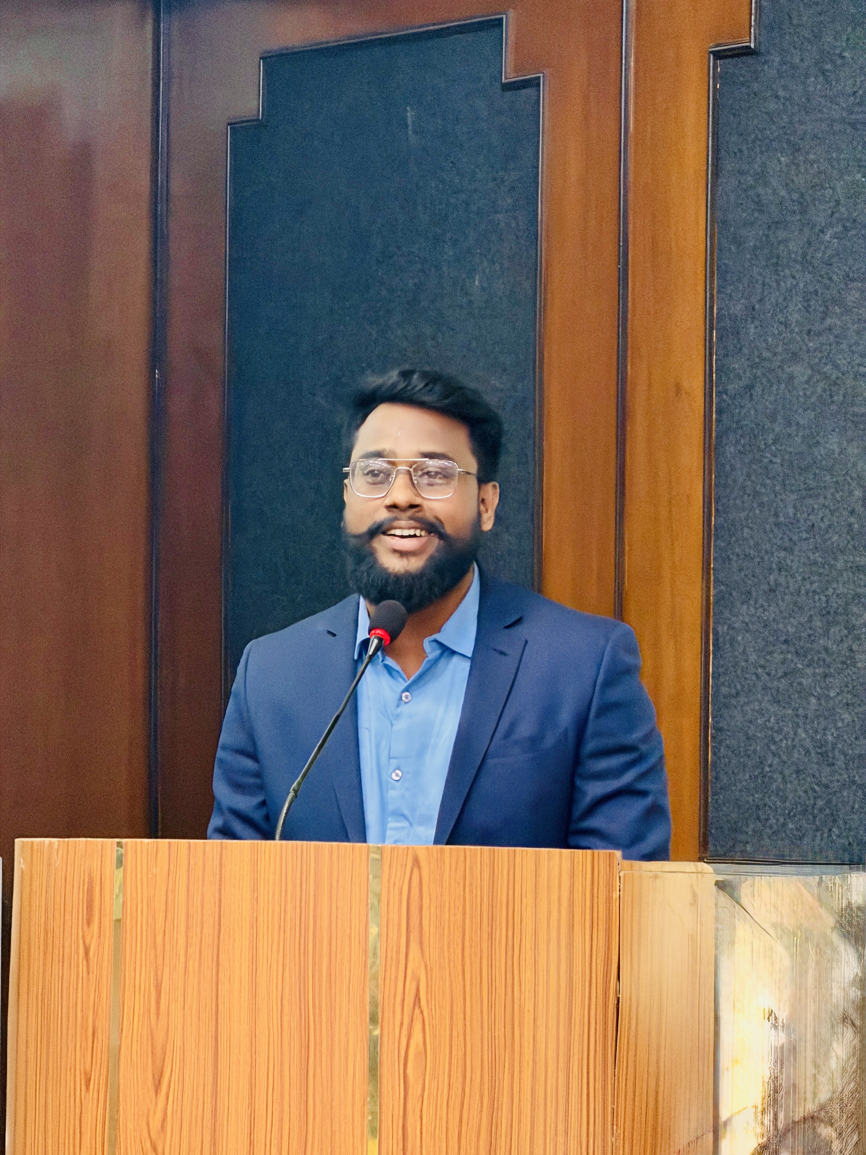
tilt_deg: +1.8
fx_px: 6671
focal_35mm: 200
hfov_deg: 7.4
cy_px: 578
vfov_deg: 9.9
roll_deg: -0.5
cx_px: 433
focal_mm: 16.89
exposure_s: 1/33
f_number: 2.8
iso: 800
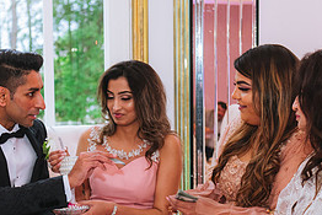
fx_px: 752
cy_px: 168
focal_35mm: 84
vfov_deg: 16.2
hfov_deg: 24.0
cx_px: 87
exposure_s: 1/125
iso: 800
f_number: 2.8
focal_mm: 38
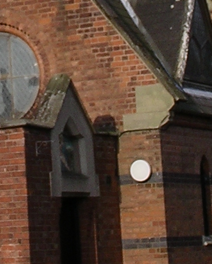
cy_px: -84
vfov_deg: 9.3
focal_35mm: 203
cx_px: -40
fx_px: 1592
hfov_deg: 7.6
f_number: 5.6
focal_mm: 7.8
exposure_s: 1/388
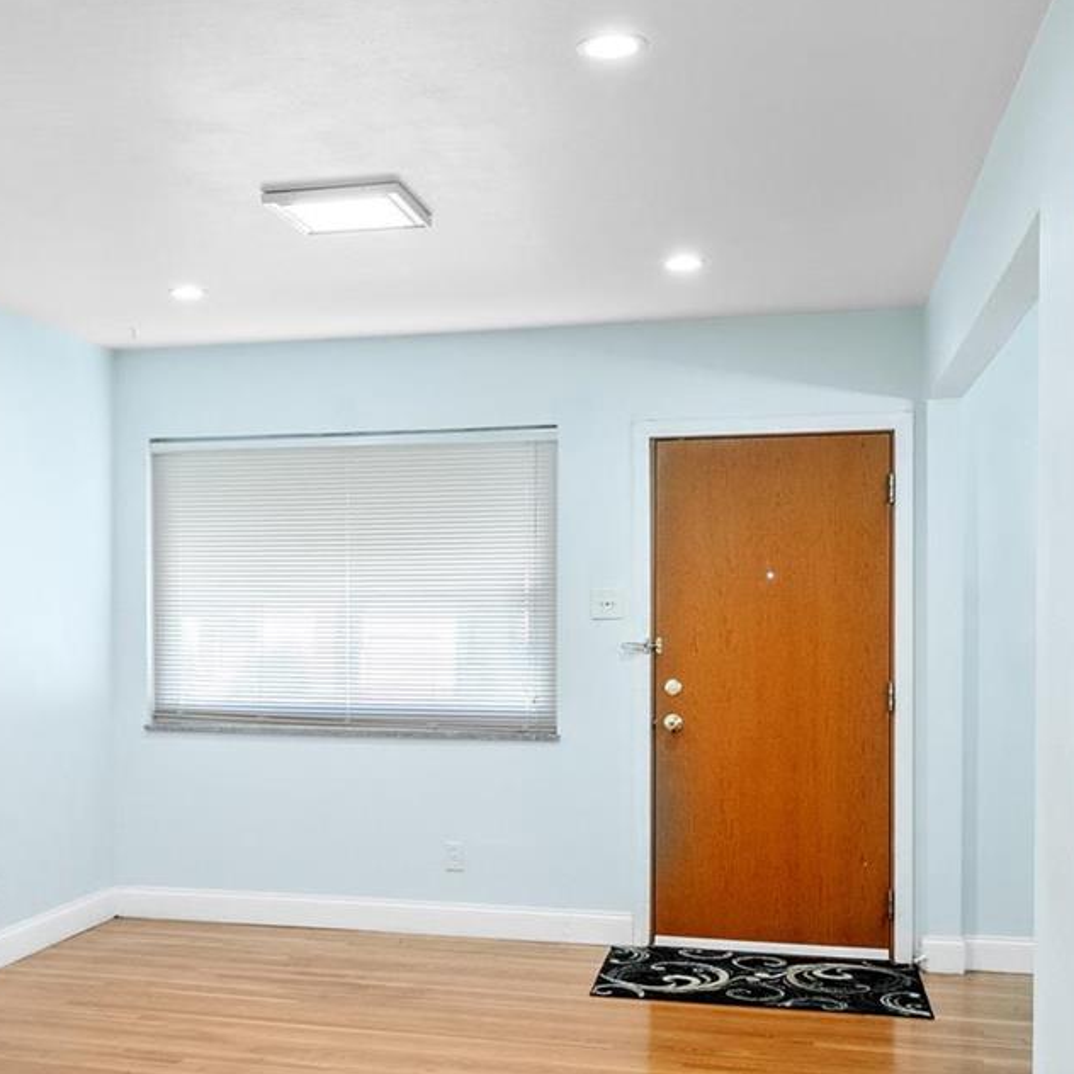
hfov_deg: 38.7
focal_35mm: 43
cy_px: 624
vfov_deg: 39.1
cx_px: 359
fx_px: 1509
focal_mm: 10
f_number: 6.3
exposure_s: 1/5
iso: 400
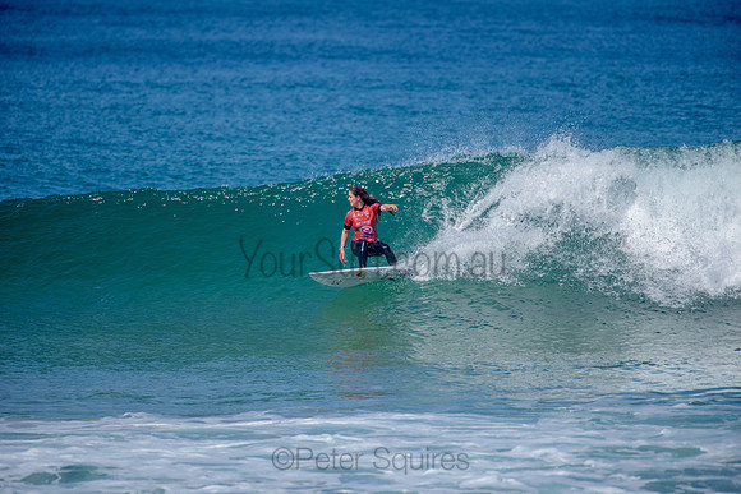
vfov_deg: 2.8
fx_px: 10294
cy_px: 247
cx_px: 370
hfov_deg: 4.1
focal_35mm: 500
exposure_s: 1/2000
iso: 180
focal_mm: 500
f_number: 5.6
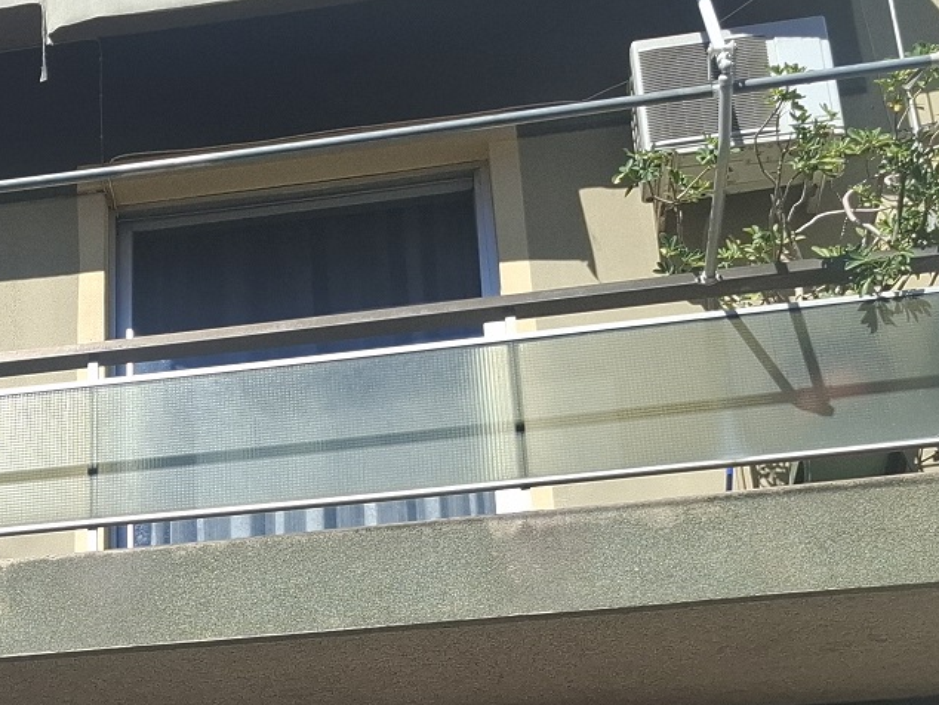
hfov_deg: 25.5
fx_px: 2008
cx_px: 96
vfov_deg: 19.0
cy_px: 807
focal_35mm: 74
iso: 50
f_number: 1.8
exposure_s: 1/2326
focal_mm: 5.54
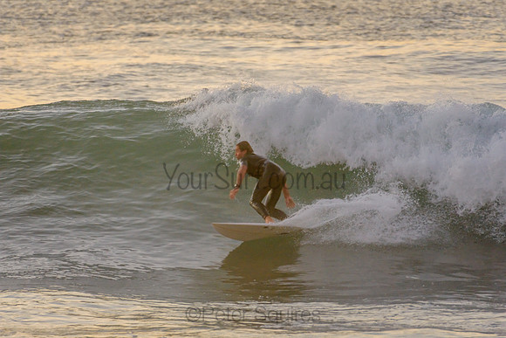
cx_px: 253
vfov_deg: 1.8
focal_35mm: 750
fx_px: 10544
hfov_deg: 2.7
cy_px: 169
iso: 1600
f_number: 5.6
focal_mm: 500
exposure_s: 1/320
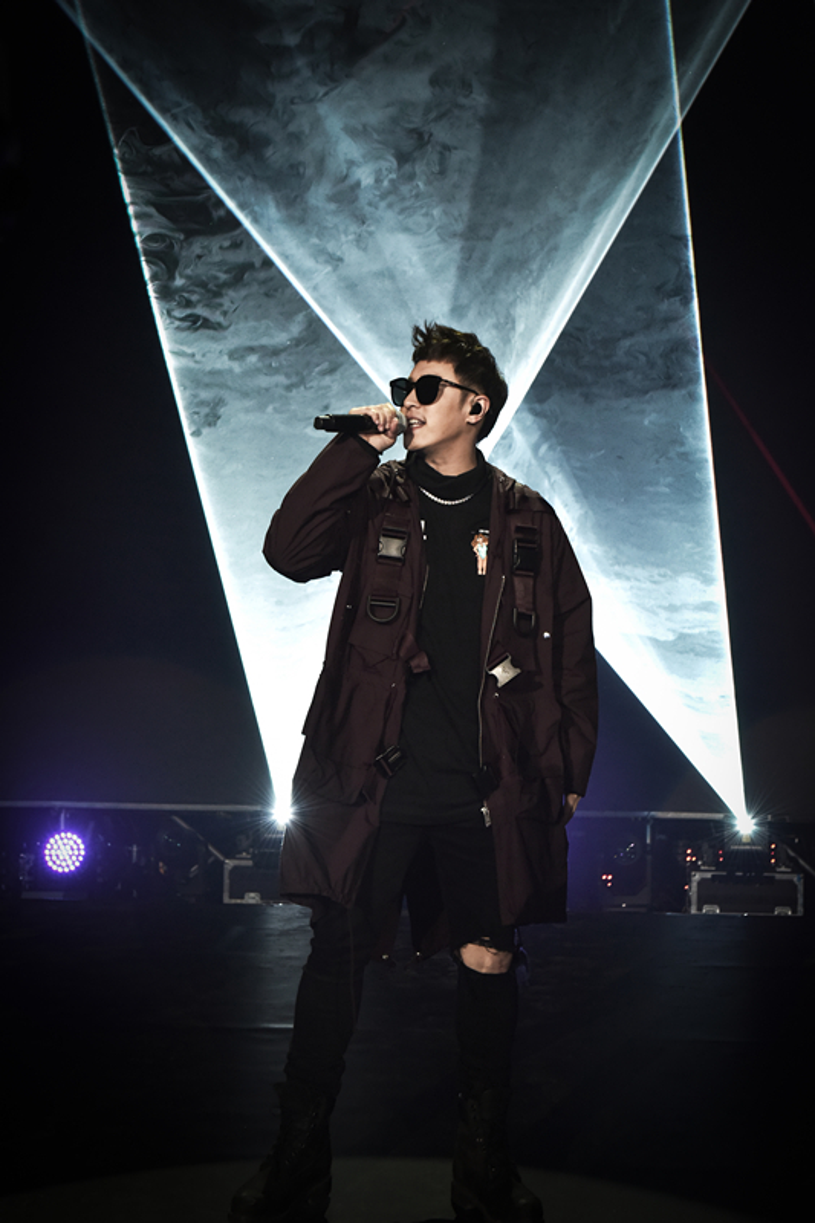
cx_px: 408
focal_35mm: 56
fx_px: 1902
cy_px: 612
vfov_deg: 35.6
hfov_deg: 24.2
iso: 1250
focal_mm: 56
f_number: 5.6
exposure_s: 1/125
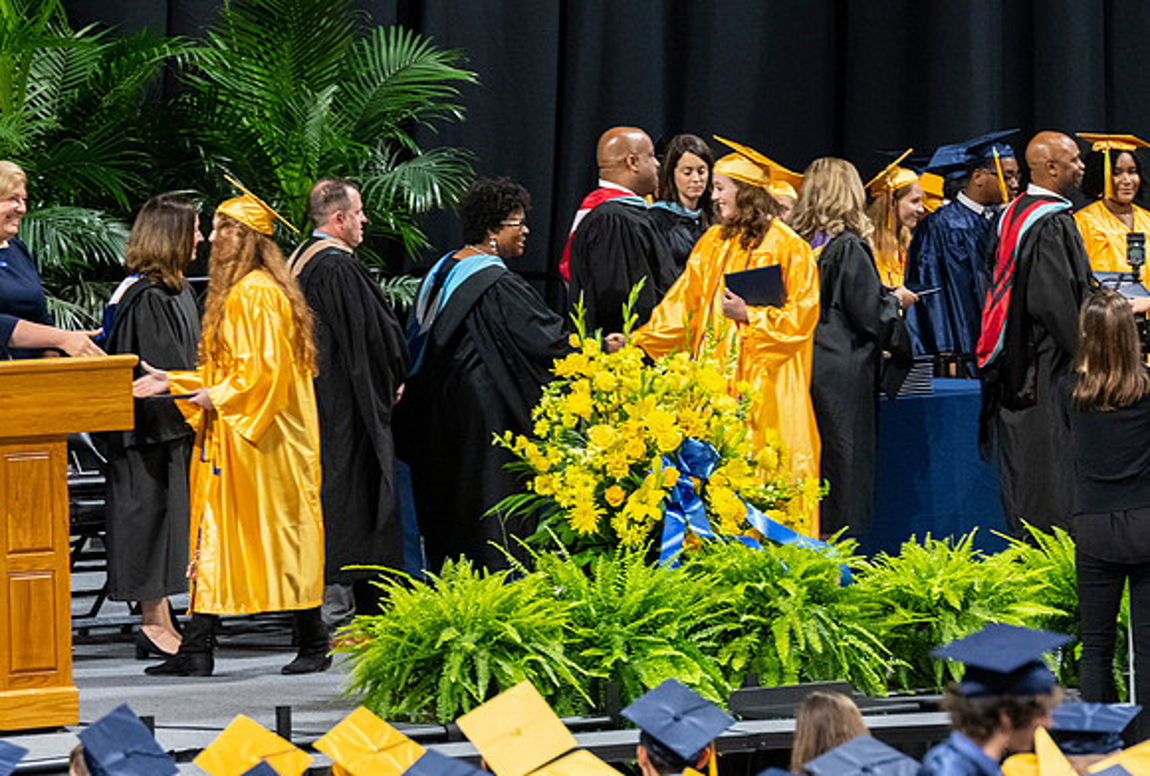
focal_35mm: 337
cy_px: 394
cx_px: 719
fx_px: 10813
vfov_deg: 4.1
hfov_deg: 6.1
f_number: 4
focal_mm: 190
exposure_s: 1/200
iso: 2000
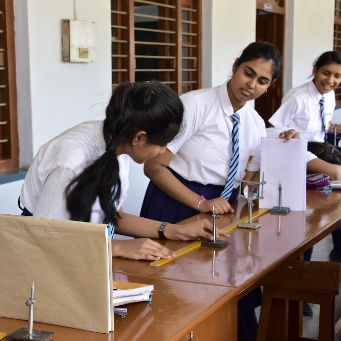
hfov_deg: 25.4
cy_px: 171
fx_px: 754
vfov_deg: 25.5
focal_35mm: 68
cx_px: 129
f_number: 7.1
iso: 1000
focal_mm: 35
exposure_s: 1/100
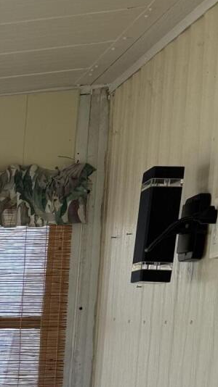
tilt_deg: -9.9
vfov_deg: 20.0
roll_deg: +2.2
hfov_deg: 10.7
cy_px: 507
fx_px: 1008
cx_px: -293
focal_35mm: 98
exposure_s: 1/336
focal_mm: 6.76
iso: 80
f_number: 1.78
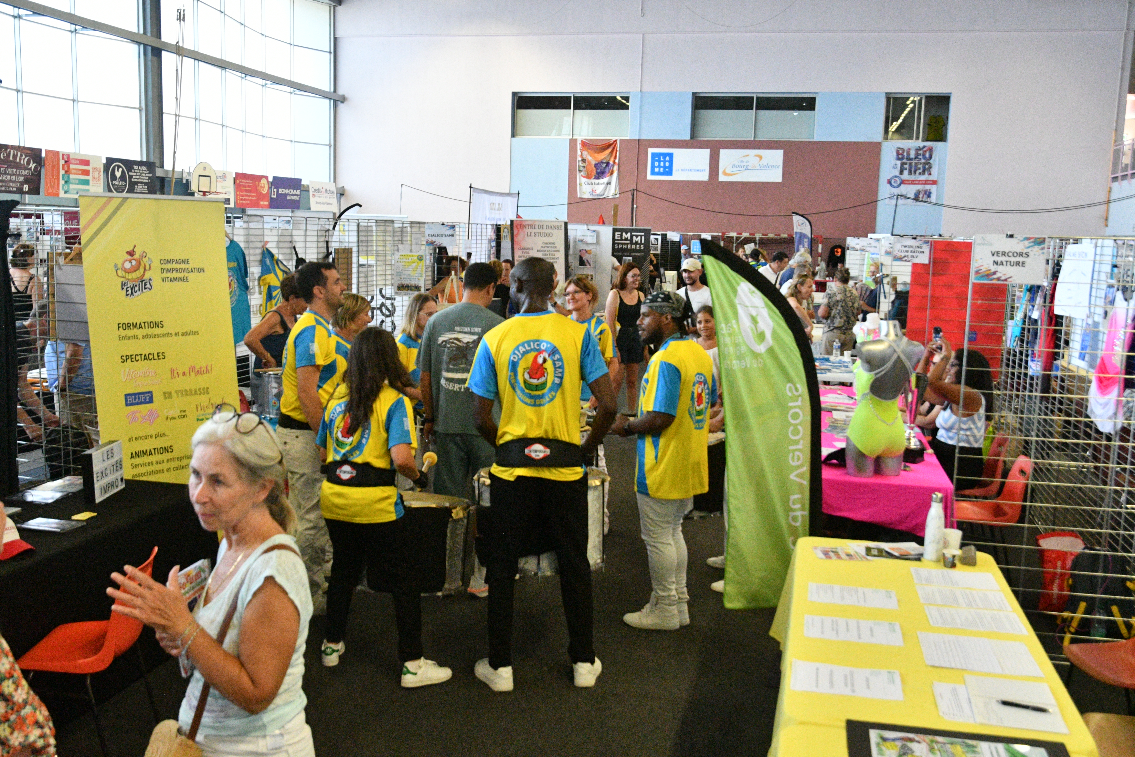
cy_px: 378
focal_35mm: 33
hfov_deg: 57.2
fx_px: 1040
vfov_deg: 40.0
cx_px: 568
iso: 5600
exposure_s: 1/250
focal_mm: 22
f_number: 5.6
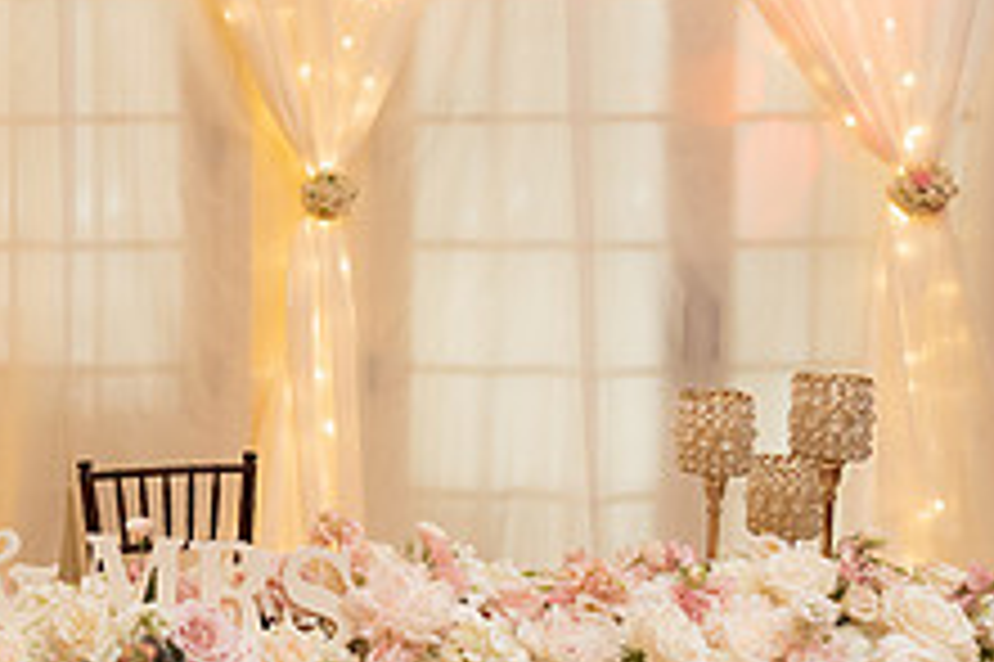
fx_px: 1738
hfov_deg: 29.3
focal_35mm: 63
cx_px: -54
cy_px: 313
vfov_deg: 21.5
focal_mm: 24
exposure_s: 1/125
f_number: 2.8
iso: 720
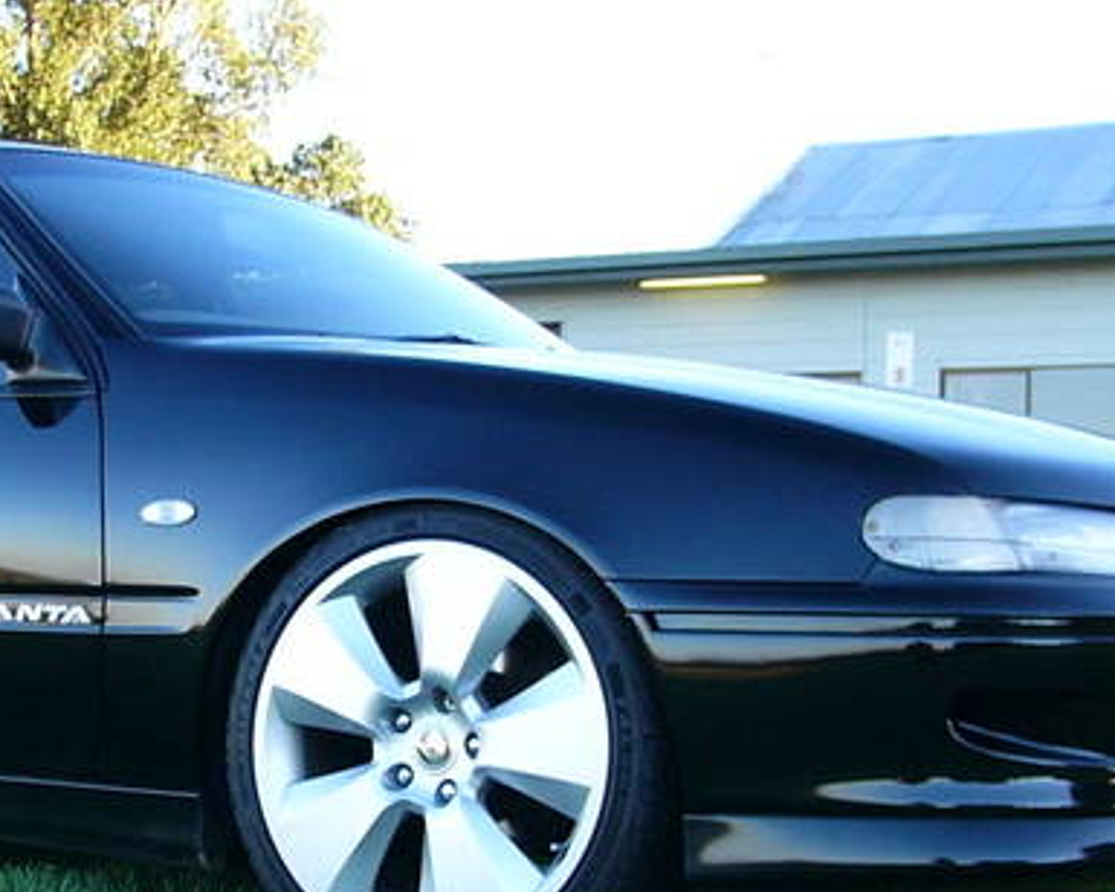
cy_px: 637
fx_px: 2343
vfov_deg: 21.4
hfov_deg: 26.4
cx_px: 249
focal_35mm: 71
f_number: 2.8
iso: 50
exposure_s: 1/80
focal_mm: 4.6
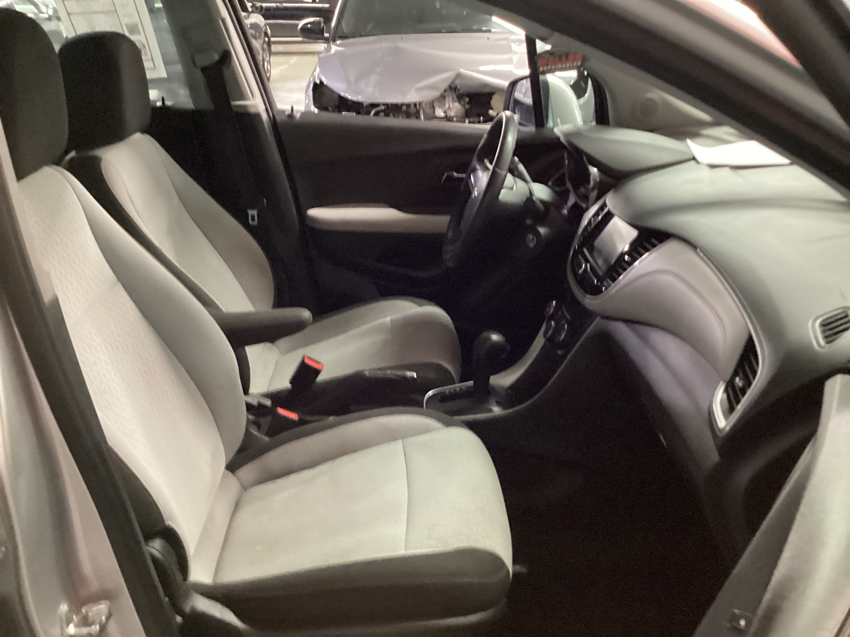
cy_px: 318
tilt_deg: -27.6
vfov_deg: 45.4
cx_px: 425
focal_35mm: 31
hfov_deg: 58.4
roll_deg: +1.4
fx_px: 761
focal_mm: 3.3
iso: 800
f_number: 2.4
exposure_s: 1/25
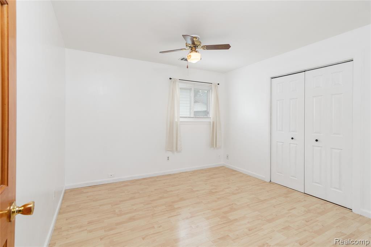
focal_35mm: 17
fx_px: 175
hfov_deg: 93.3
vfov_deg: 70.5
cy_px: 124
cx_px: 186
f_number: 8
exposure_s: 1/15
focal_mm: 17
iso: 400
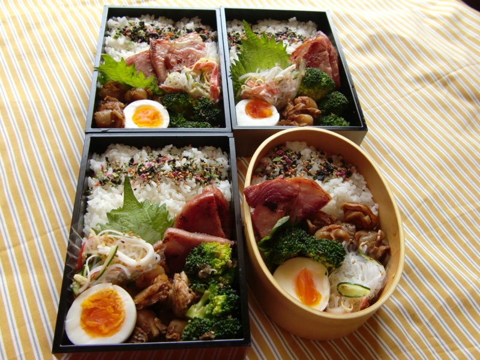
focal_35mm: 33
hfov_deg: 55.4
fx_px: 458
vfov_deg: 42.9
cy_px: 180
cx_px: 240
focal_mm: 5.8
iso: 200
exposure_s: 1/80
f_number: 2.7
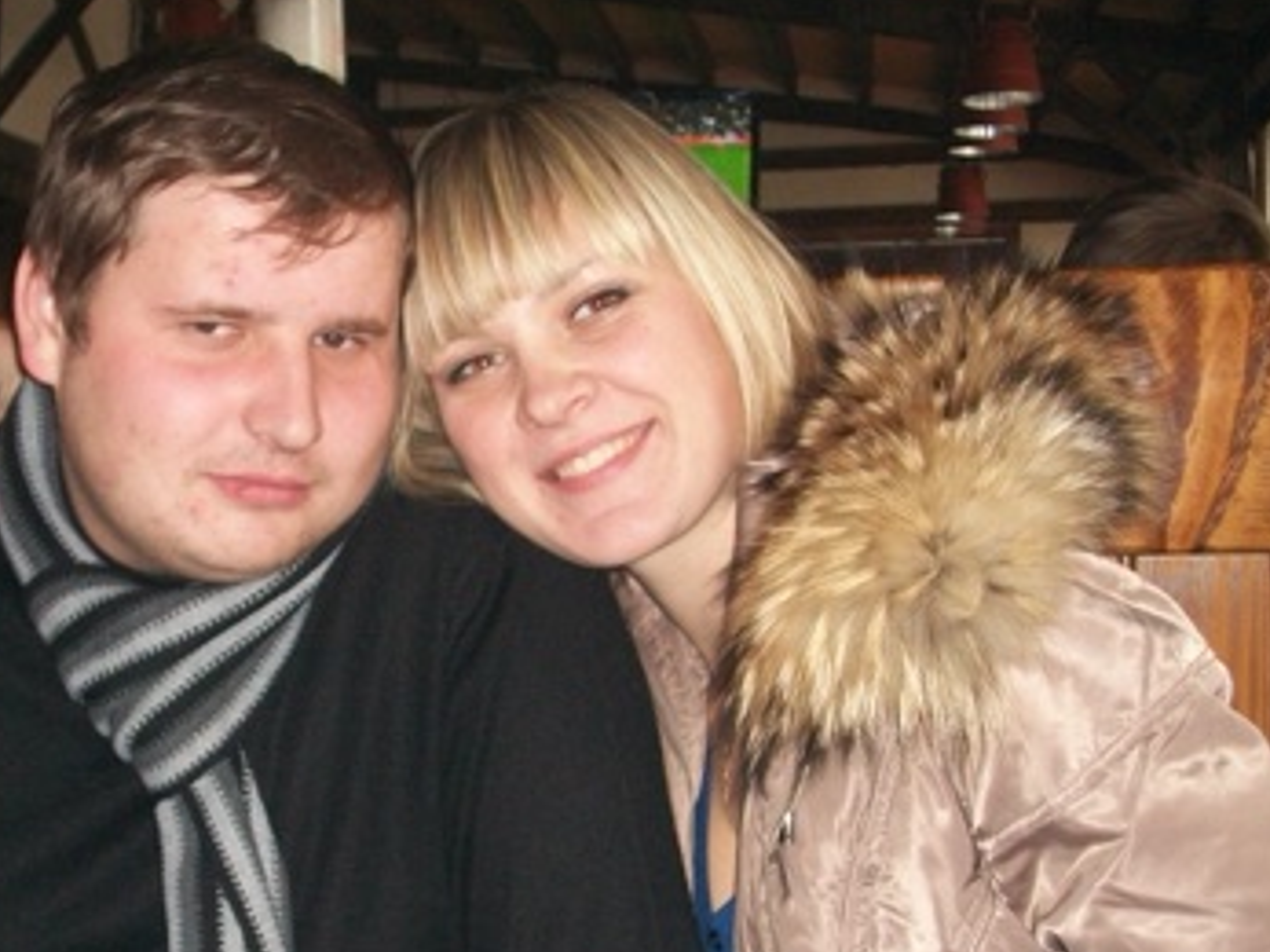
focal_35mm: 63
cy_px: 659
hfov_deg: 30.4
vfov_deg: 23.1
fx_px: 2311
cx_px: 370
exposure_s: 1/60
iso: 120
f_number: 3.2
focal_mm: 7.1
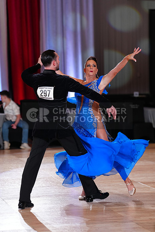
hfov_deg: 11.2
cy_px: 116
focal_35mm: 123
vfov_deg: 16.6
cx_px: 78
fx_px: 794
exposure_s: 1/400
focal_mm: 123
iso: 1600
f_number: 2.8
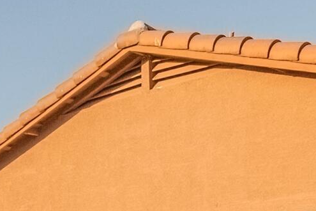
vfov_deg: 14.1
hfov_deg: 21.8
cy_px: 308
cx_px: 29
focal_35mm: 91
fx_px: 799
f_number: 10
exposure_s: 1/640
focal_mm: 10
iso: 1250
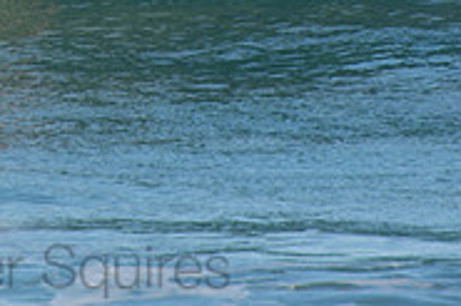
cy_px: -146
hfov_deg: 1.1
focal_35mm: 1884
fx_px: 24104
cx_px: 37
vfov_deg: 0.7
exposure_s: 1/1250
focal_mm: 400
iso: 250
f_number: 5.6
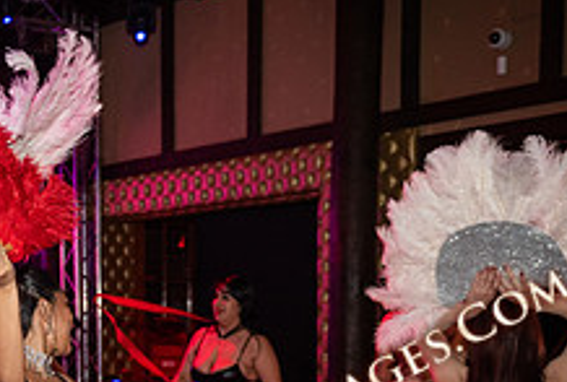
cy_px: 483
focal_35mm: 79
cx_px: 68
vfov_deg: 16.5
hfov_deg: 24.9
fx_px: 1249
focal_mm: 29
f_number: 2.8
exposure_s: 1/100
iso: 1250
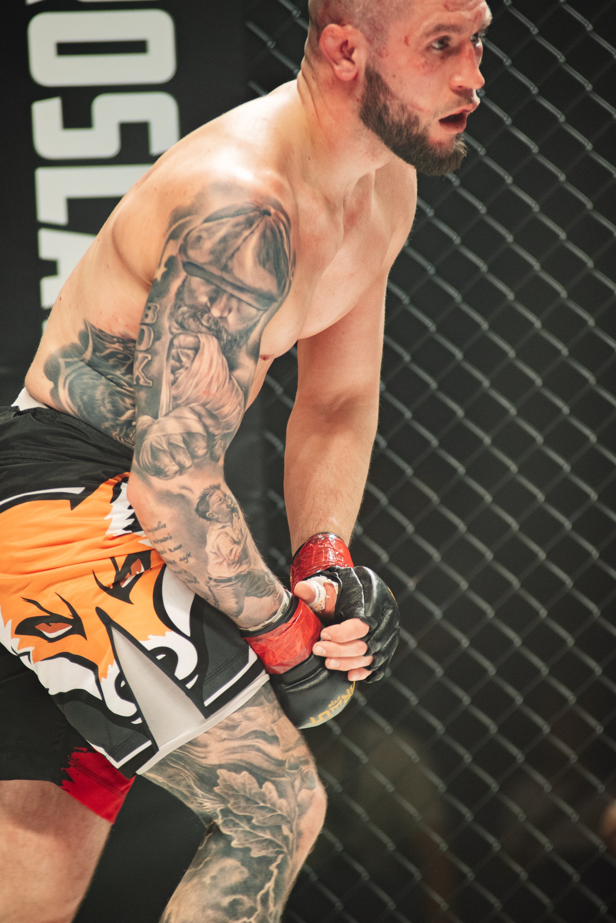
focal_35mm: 216
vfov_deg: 9.5
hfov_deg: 6.4
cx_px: 288
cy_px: 452
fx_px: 5539
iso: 2000
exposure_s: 1/320
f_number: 4
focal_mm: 200
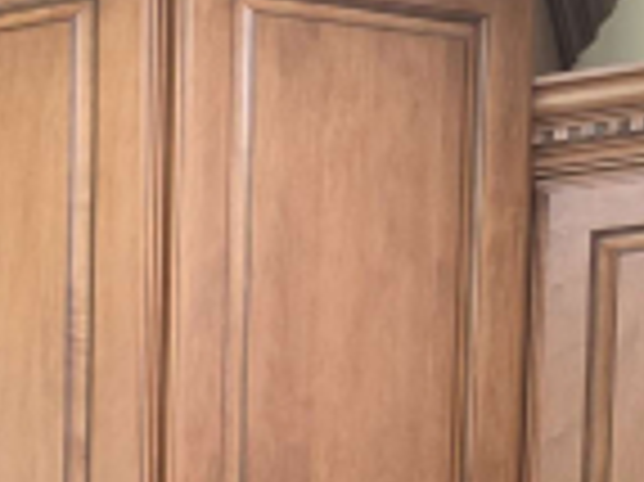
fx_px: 1989
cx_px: -272
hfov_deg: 16.9
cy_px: 973
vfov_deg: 12.2
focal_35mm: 107
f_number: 1.7
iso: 400
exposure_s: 1/120
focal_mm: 6.3
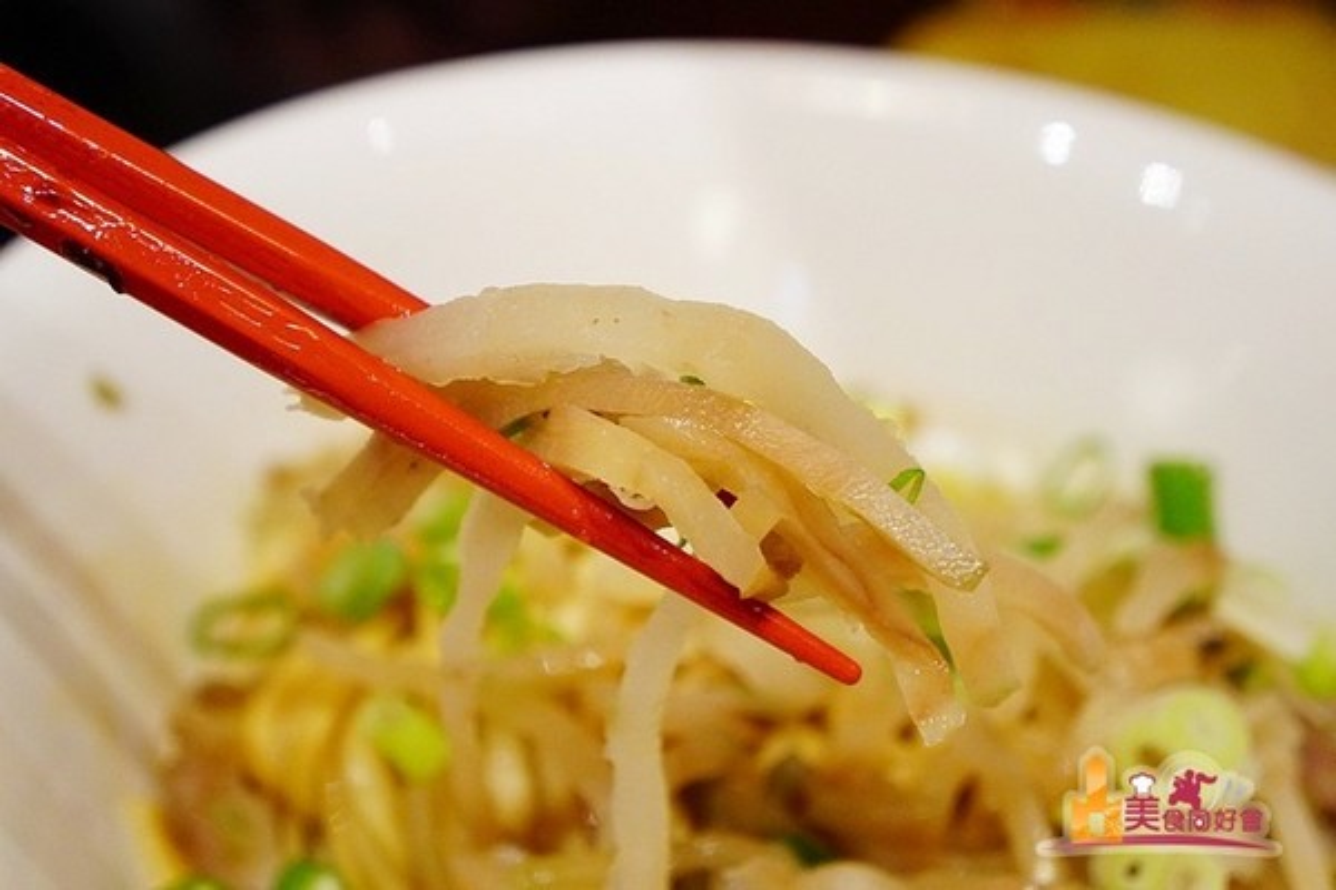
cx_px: 668
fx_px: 2338
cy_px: 445
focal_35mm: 63
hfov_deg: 31.9
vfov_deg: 21.6
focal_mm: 42
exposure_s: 1/80
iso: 3200
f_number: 4.5
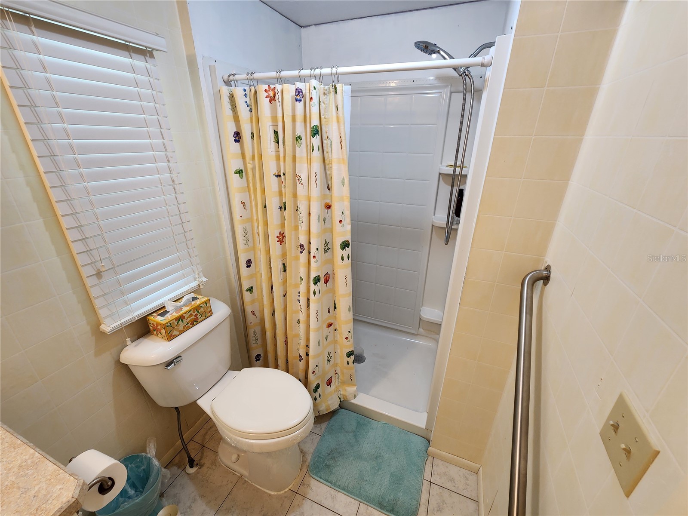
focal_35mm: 13
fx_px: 258
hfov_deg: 106.2
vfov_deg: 89.9
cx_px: 344
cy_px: 258
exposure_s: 1/60
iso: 200
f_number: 2.2
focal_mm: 2.2
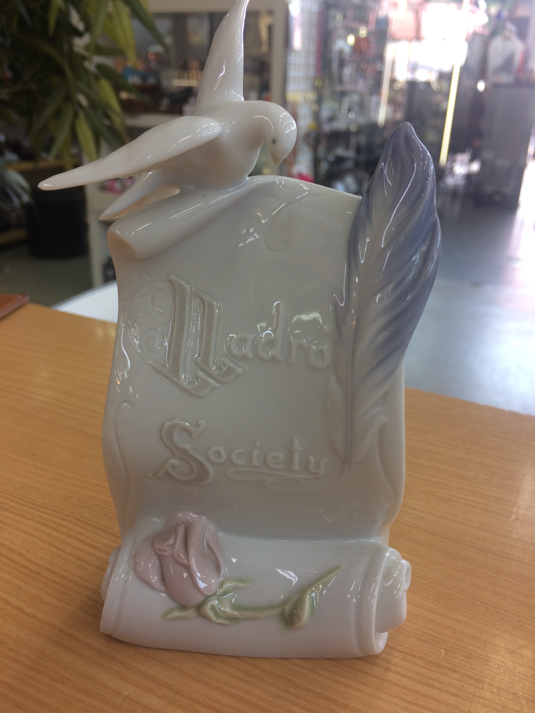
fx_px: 598
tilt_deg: -23.7
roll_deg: -2.3
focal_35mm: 29
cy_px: 356
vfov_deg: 61.7
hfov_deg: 48.2
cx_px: 268
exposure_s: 1/50
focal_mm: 4.15
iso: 40
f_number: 2.2
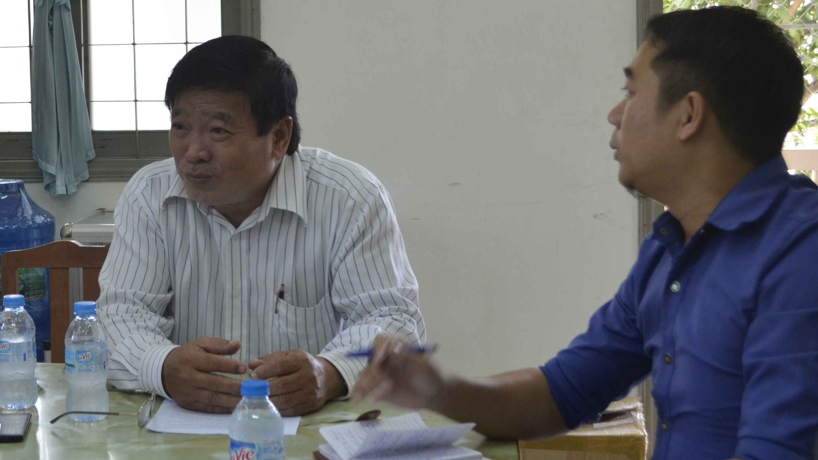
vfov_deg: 17.2
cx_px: 156
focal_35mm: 70
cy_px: 148
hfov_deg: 29.4
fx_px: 1518
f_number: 4.2
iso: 400
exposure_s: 1/60
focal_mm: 26
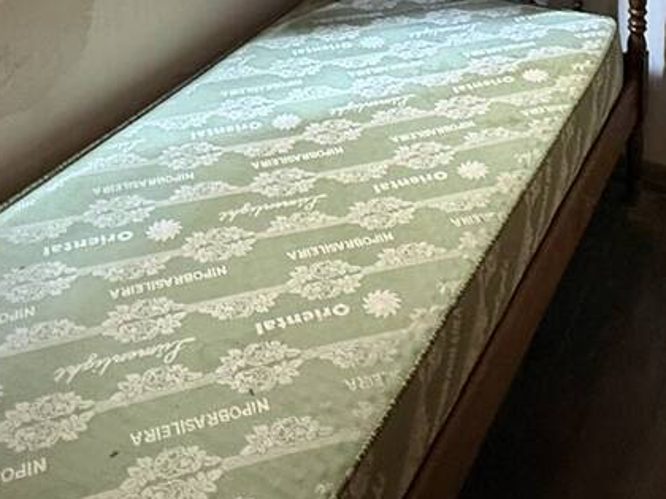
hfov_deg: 39.1
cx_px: 460
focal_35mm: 48
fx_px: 924
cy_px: -312
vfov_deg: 22.6
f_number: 2.2
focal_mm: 2.22
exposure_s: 1/60
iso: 320
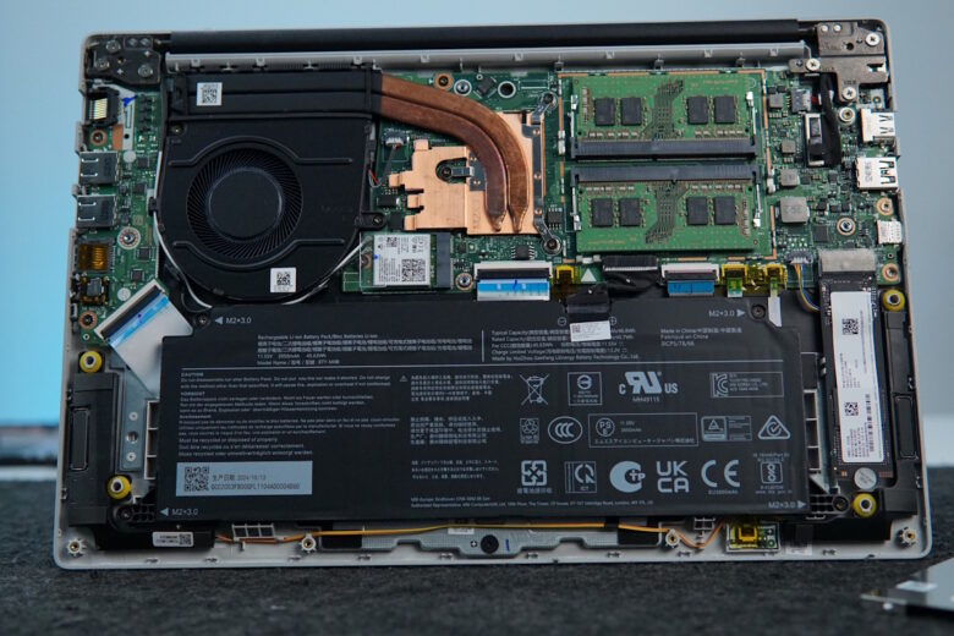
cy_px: 318
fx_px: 1192
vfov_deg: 29.9
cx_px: 477
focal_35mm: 45
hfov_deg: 43.6
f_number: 3.5
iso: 1000
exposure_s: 1/400
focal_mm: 30
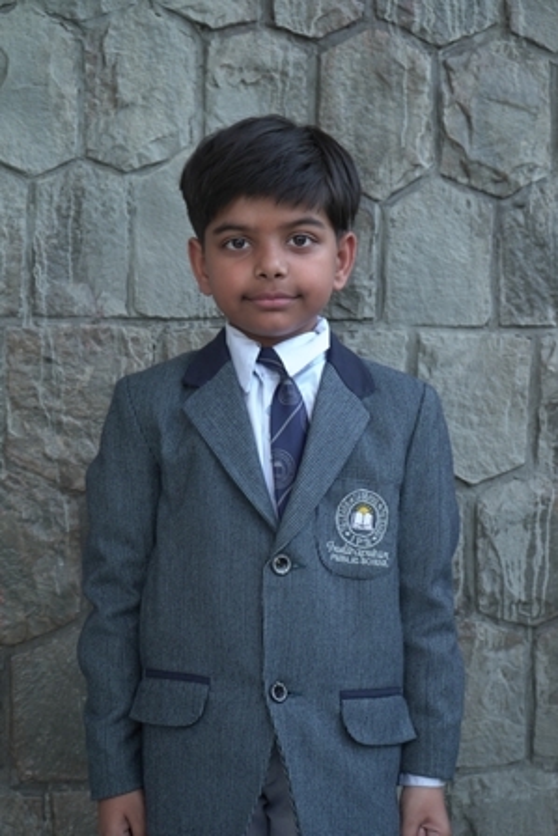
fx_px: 1626
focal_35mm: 70
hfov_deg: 19.5
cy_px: 418
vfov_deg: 28.8
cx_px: 279
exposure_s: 1/125
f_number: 7.1
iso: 400
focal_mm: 70
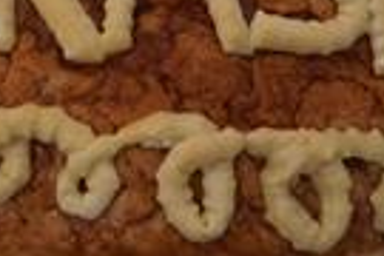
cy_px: 74
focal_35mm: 114
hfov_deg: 17.9
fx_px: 1216
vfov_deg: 12.0
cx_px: 182
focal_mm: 16
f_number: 4
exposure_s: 1/160
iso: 125
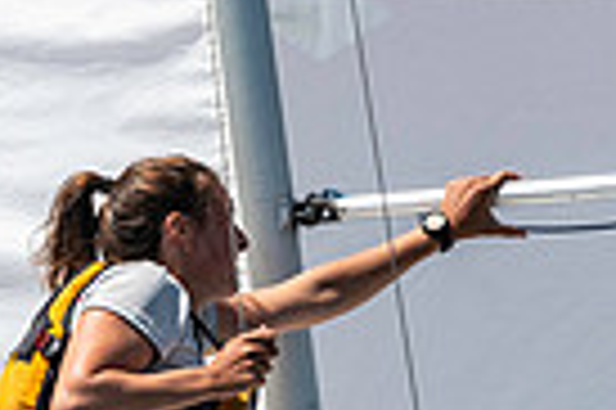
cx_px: -85
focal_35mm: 658
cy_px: 561
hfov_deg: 3.1
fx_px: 11246
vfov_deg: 2.1
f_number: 5
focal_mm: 155
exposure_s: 1/1250
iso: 160
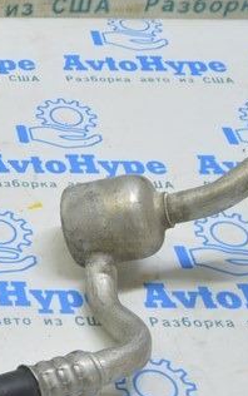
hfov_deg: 12.6
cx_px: -278
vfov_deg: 23.3
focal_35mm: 89
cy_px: 205
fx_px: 961
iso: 400
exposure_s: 1/20
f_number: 5.6
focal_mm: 18
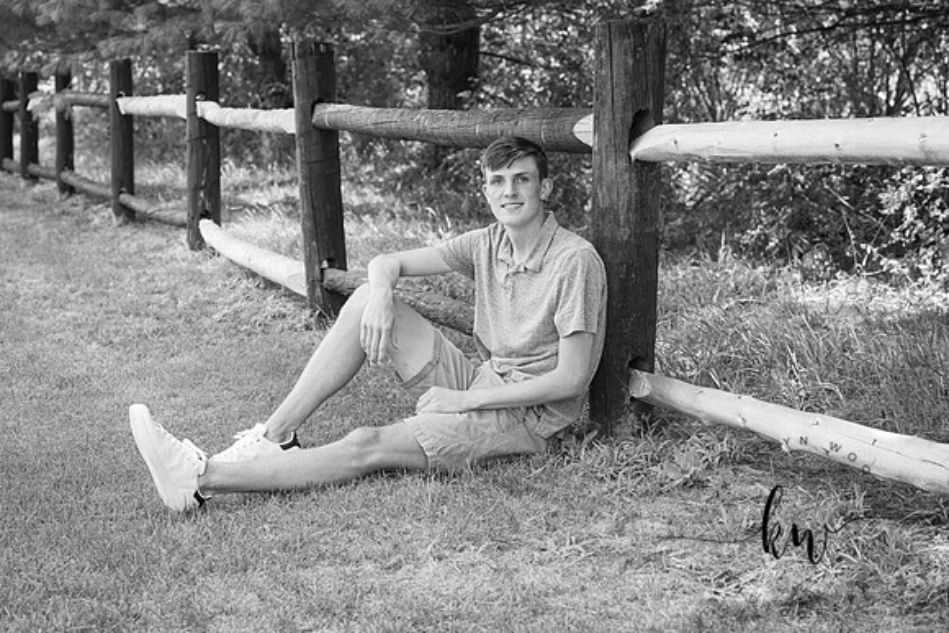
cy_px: 316
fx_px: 1846
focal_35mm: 70
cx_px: 474
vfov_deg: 19.5
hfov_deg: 28.8
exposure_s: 1/200
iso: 400
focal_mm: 70
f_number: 5.6
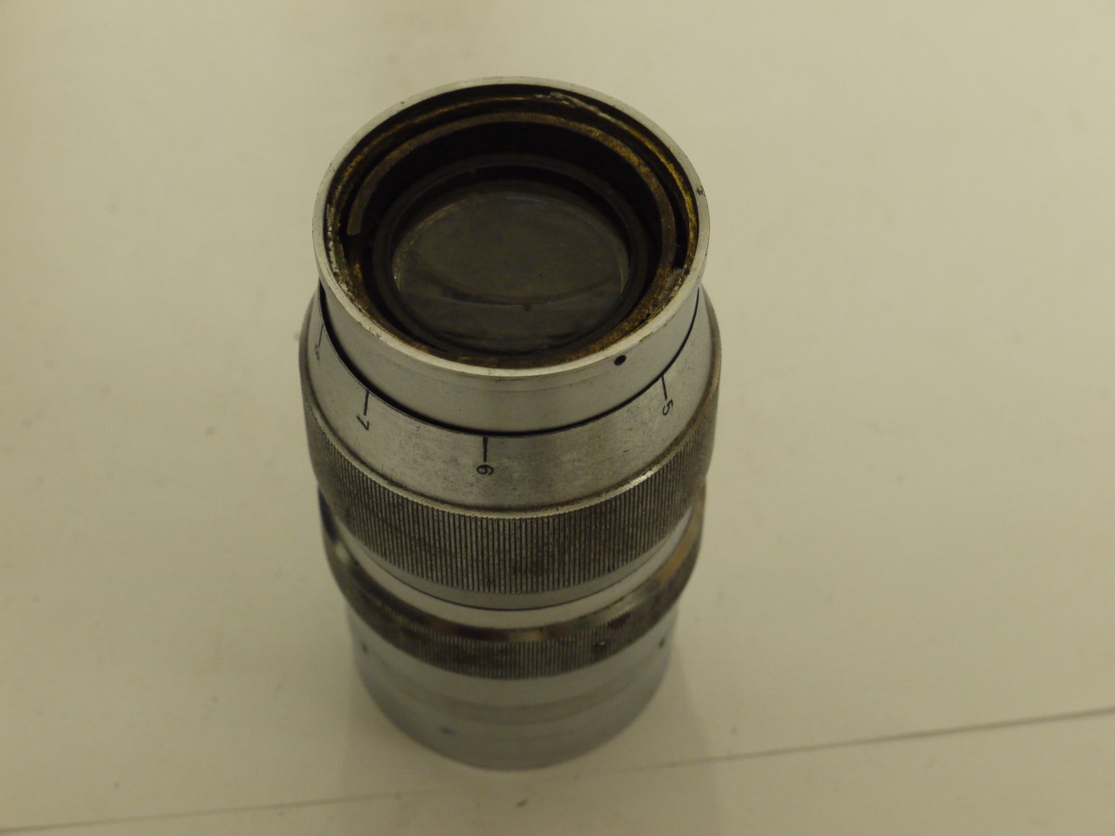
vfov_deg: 16.4
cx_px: 558
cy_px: 418
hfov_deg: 21.8
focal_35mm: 90
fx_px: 2899
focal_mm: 45
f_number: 10
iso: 800
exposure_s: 1/20
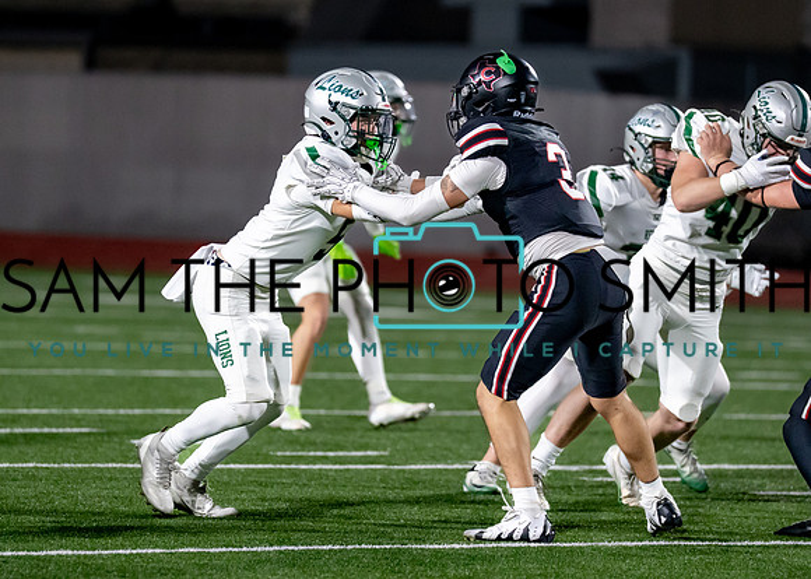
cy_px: 256
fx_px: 8051
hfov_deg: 5.8
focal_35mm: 350
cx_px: 408
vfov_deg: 4.1
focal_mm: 200
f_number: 2.8
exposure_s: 1/1250
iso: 3200
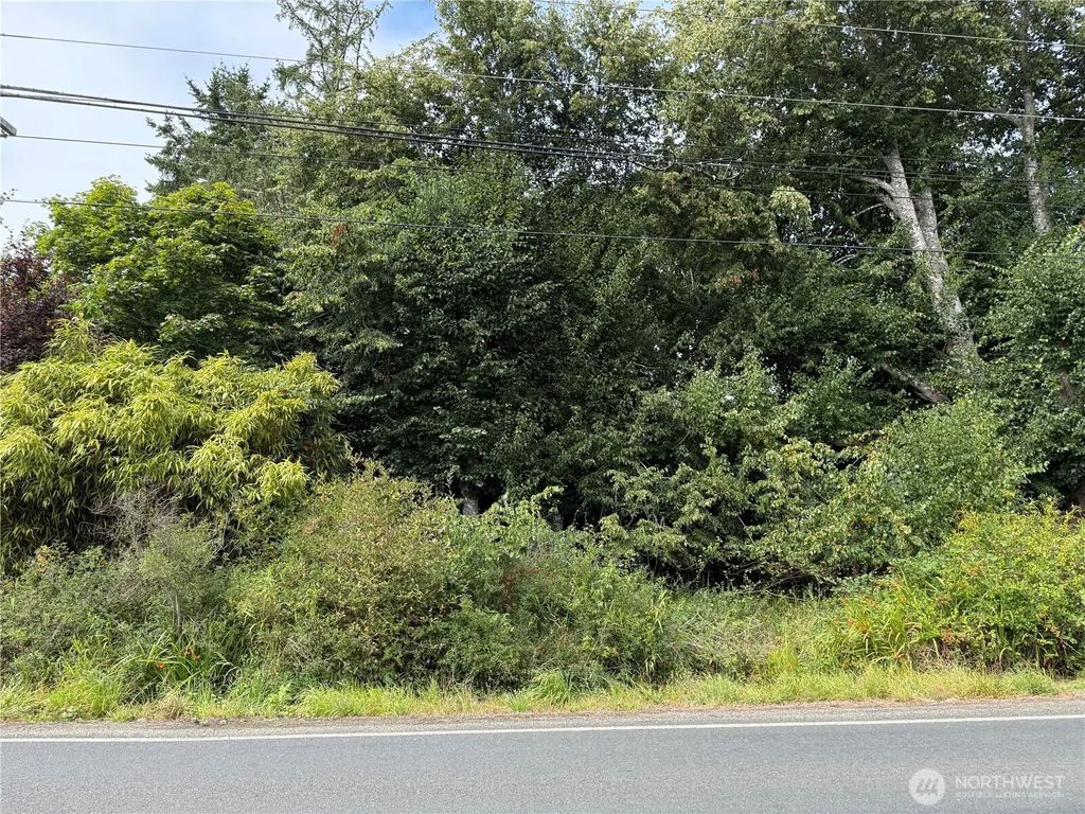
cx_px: 542
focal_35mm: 24
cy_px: 407
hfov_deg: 71.6
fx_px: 752
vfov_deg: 56.8
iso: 100
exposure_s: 1/1385
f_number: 1.78
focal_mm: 6.76
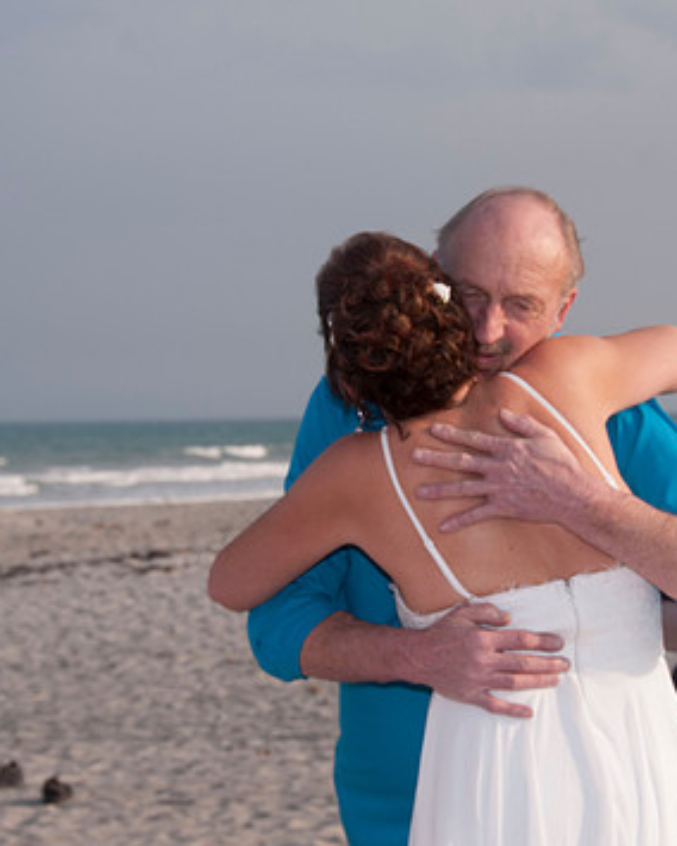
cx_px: 391
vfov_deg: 16.7
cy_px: 456
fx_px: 2880
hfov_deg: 13.4
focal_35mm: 115
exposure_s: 1/250
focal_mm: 50
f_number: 9
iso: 100
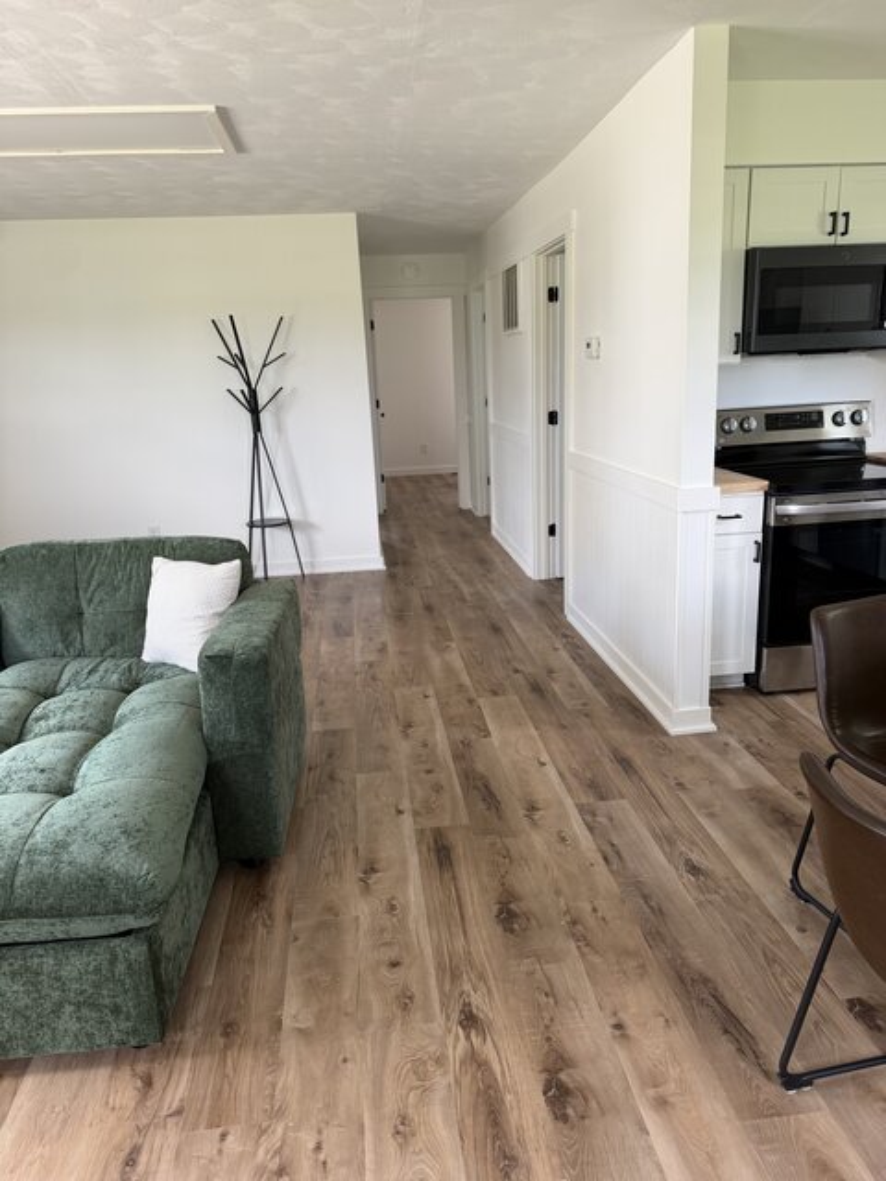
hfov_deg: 56.8
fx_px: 819
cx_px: 443
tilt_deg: -15.9
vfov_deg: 71.6
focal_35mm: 24
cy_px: 590
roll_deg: +2.0
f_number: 1.78
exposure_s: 1/121
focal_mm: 6.76
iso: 125
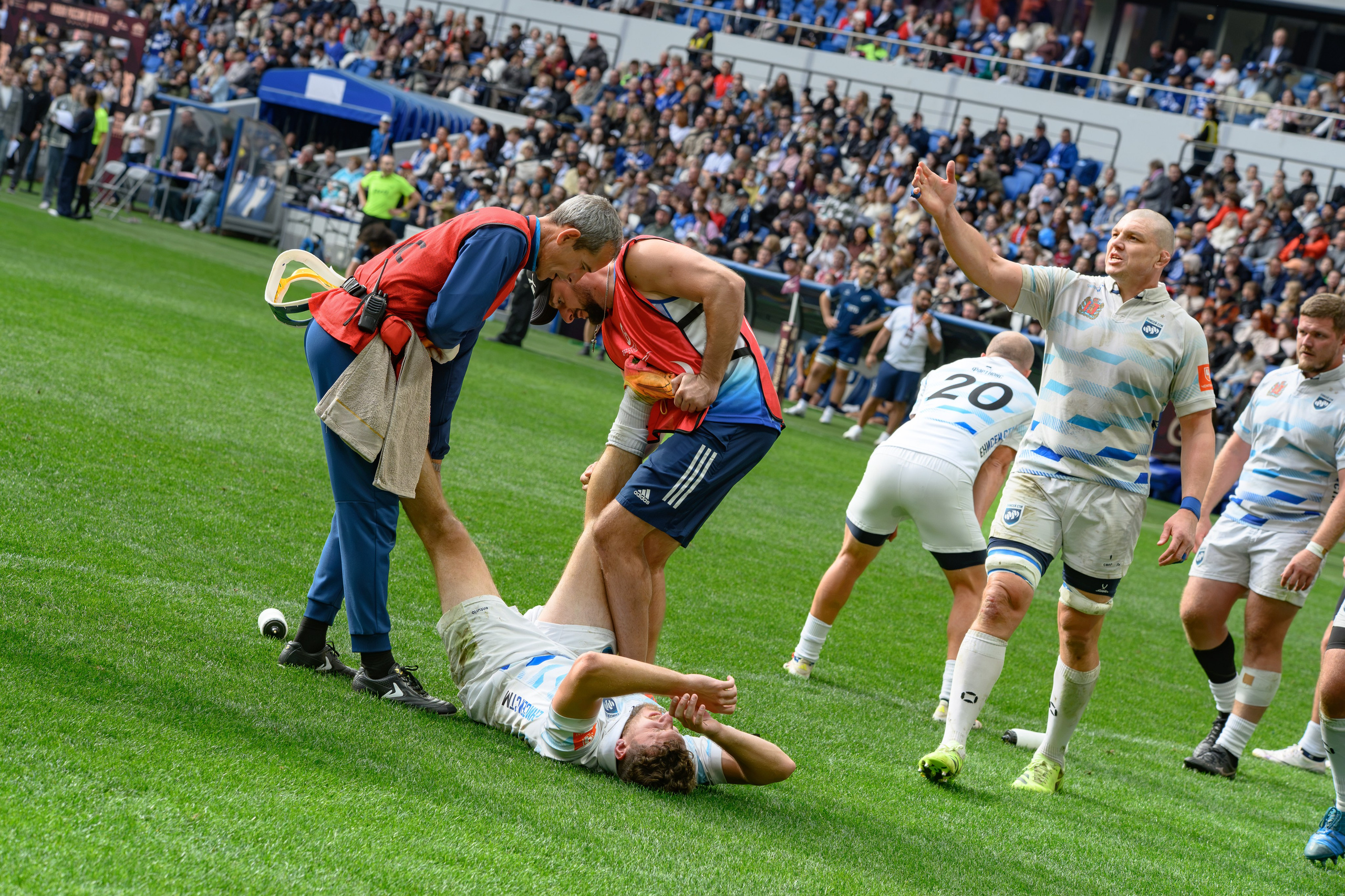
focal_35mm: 114
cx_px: 658
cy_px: 438
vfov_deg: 12.0
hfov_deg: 17.9
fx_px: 4275
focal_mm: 112
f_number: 7.1
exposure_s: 1/1600
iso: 2200
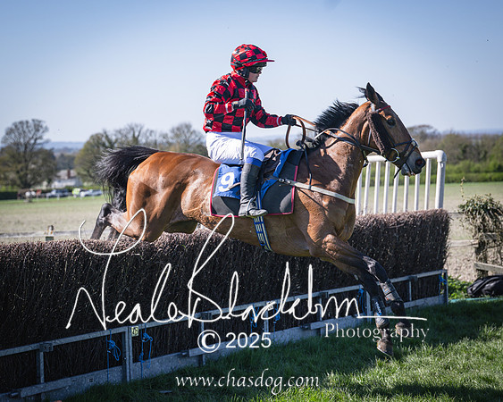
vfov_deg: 16.5
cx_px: 214
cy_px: 208
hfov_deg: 20.5
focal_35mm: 93
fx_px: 1387
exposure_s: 1/1600
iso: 200
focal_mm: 70
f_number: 4
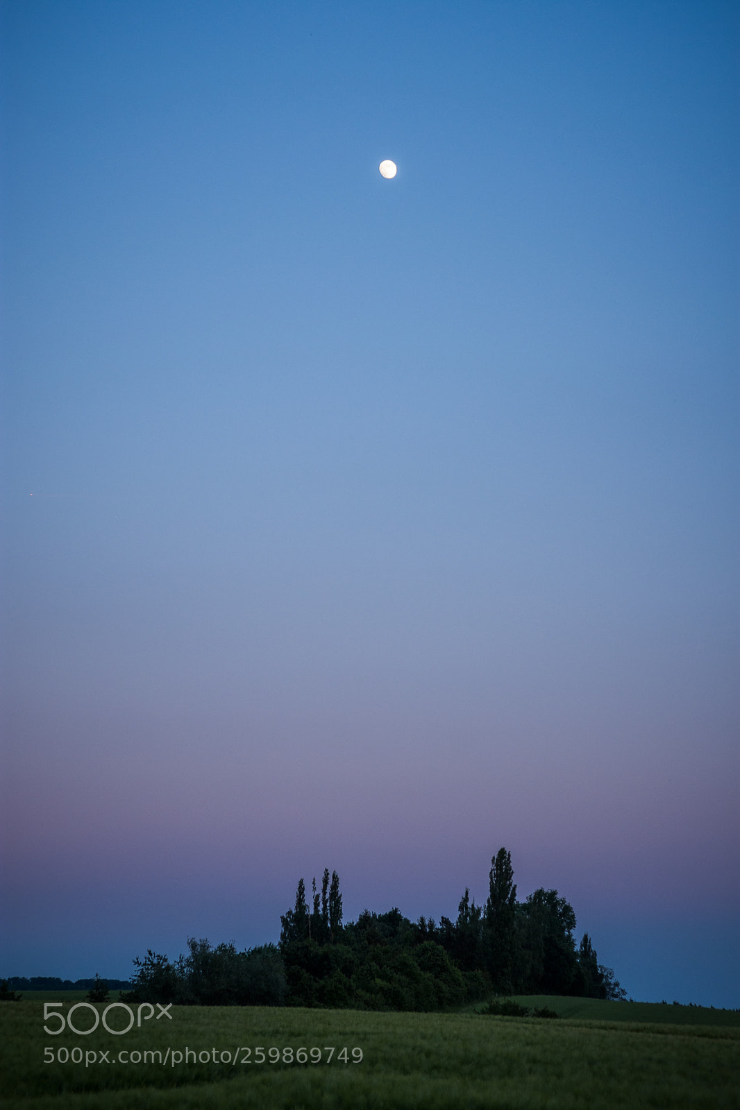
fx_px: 1851
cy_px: 555
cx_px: 370
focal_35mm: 60
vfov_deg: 33.4
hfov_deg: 22.6
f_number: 5
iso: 400
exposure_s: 1/125
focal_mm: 40
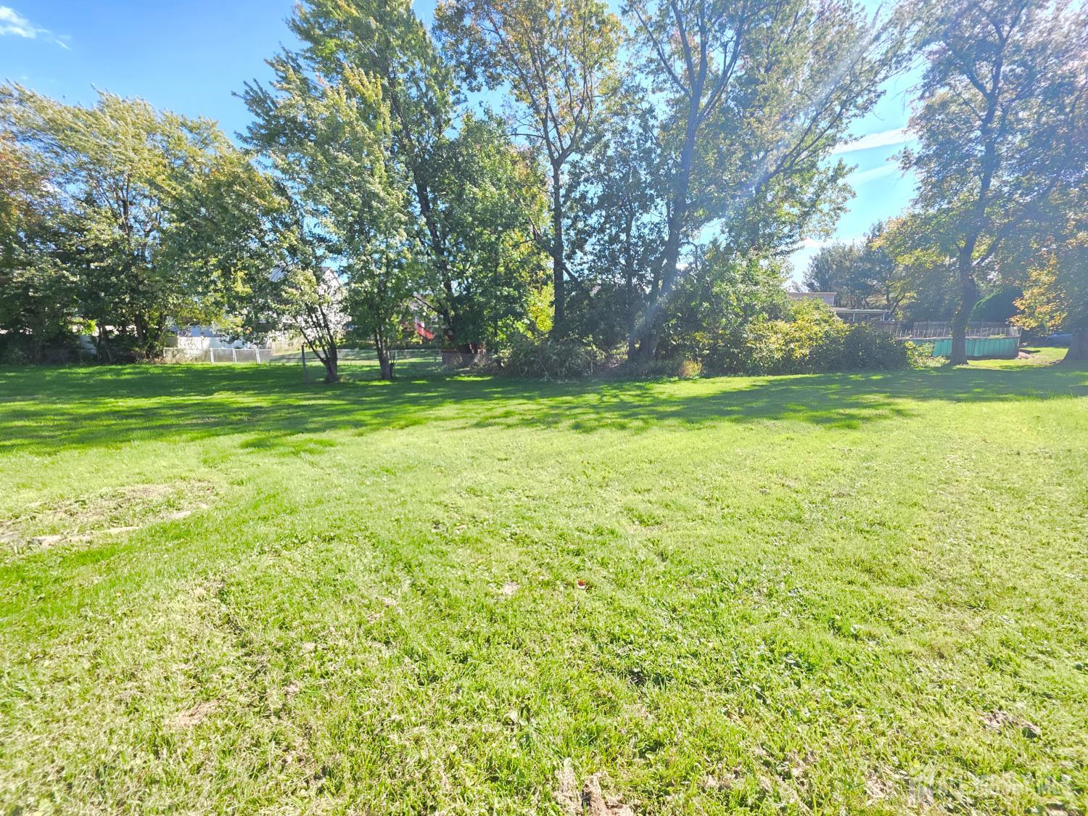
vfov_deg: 89.9
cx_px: 544
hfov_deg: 106.2
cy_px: 408
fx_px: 409
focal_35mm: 13
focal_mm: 2.2
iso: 40
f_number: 1.9
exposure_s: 1/331
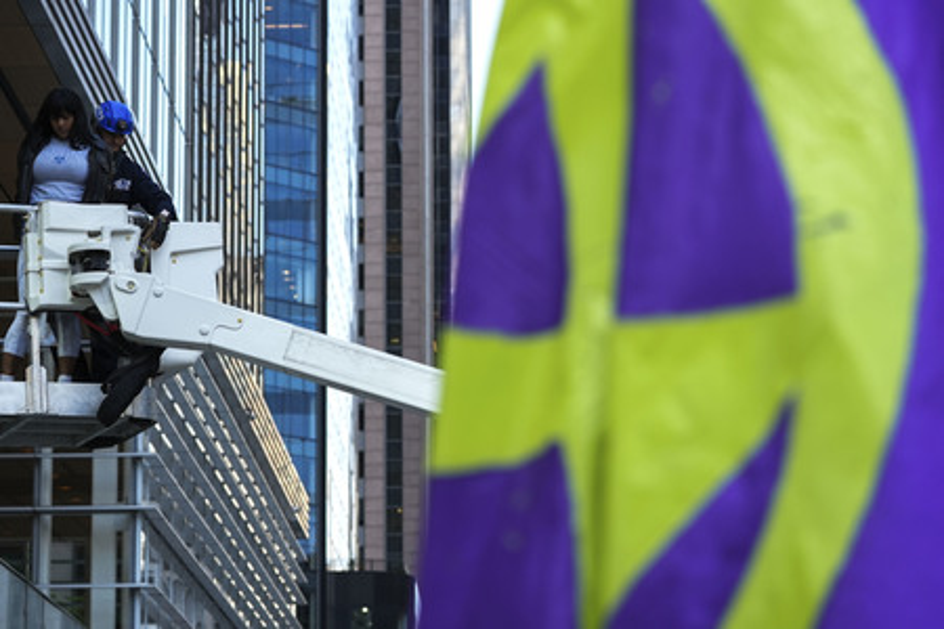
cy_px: 314
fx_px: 3094
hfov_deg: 17.3
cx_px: 472
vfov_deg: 11.6
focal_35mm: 118
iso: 800
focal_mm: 118
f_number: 5.6
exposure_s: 1/800
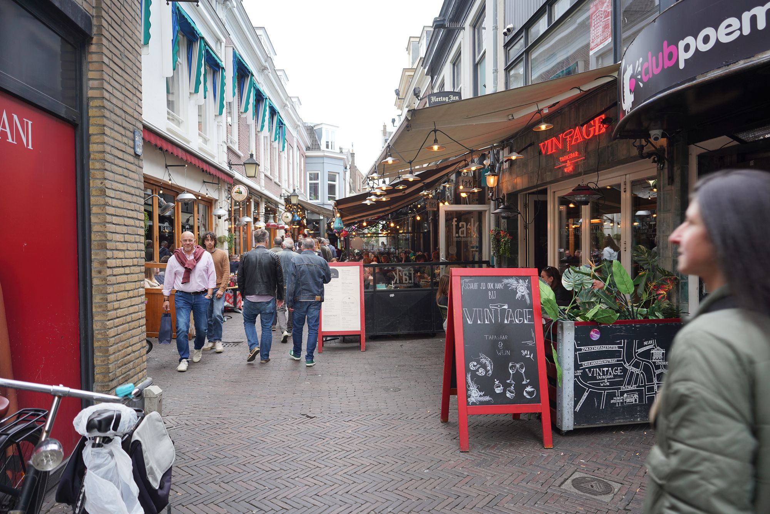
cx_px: 385
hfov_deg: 73.7
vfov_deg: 53.1
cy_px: 257
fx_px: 513
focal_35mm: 24
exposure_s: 1/100
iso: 100
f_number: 2.8
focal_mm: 24
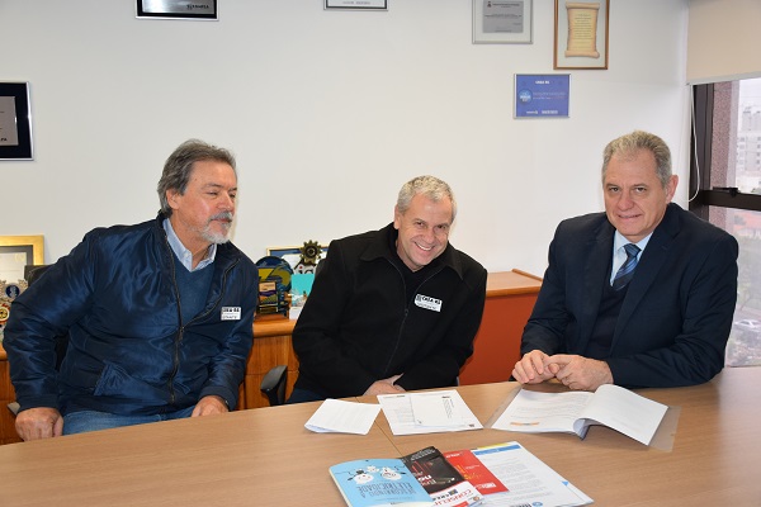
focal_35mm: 36
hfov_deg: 53.1
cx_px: 380
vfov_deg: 36.9
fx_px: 761
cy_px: 254
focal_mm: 24
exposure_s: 1/100
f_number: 5
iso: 800
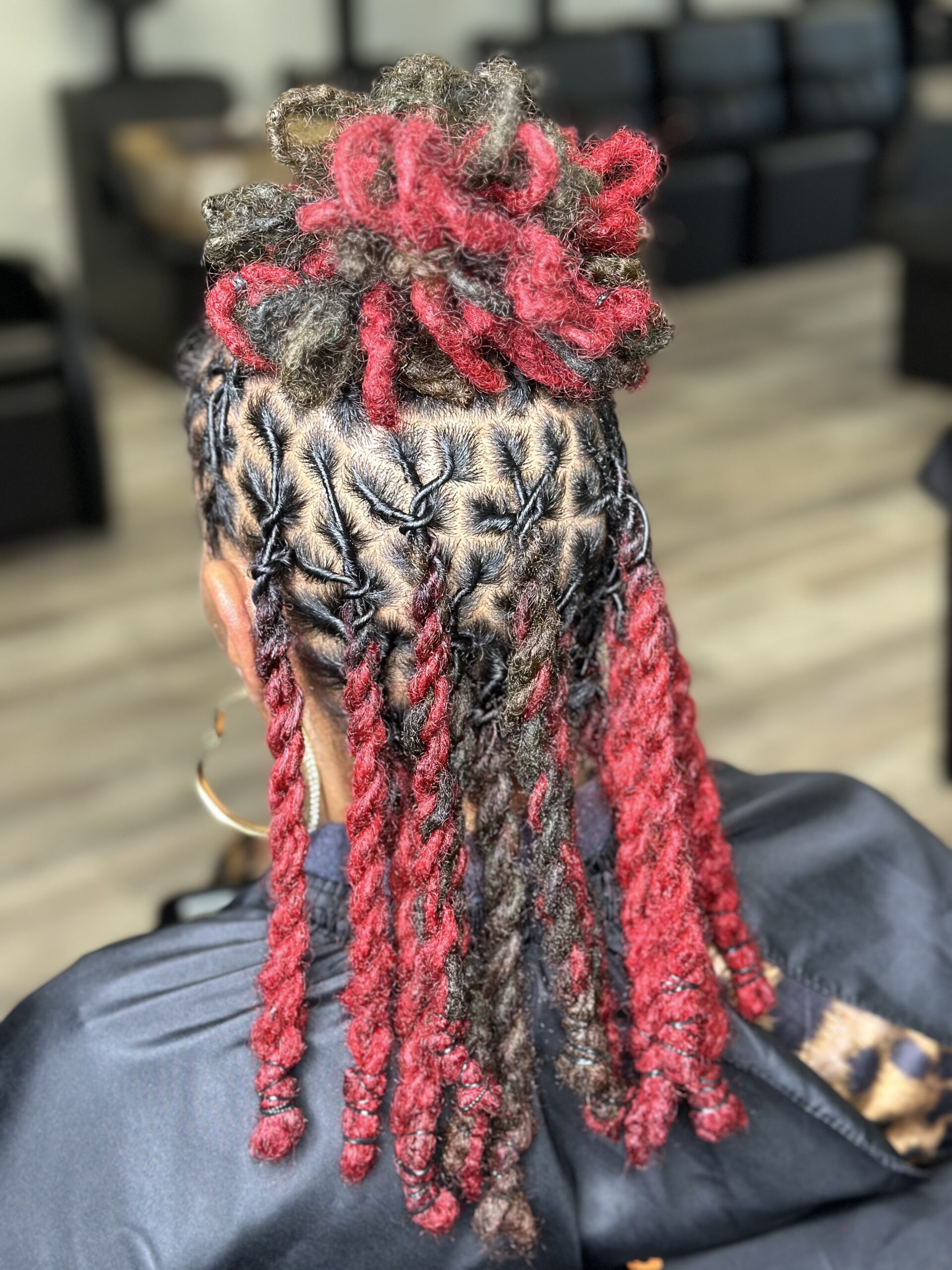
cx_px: 476
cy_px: 635
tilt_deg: -24.3
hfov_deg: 30.3
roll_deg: +1.6
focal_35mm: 48
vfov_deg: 39.7
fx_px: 1760
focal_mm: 6.86
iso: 125
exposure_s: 1/60
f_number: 1.78
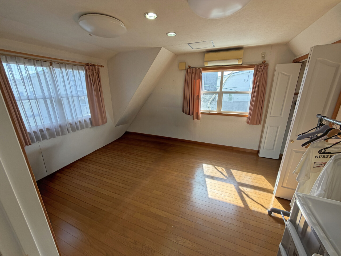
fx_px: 138
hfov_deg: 102.1
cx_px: 170
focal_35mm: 14
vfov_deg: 85.7
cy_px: 128
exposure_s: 1/120
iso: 64
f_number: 2.2
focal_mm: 2.22
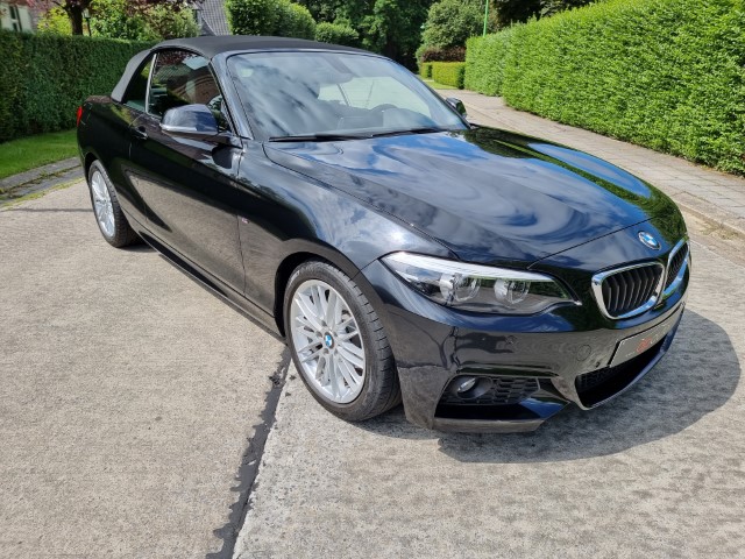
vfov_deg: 56.8
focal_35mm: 24
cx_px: 372
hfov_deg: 71.6
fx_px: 517
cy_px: 280
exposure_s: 1/750
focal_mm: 6.7
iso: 50
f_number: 1.8
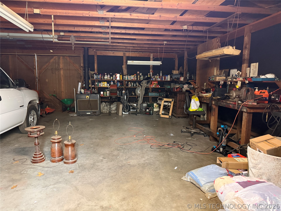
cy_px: 106
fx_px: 195
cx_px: 140
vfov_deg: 56.8
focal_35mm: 24
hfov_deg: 71.6
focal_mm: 6.76
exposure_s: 1/40
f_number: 1.78
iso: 800
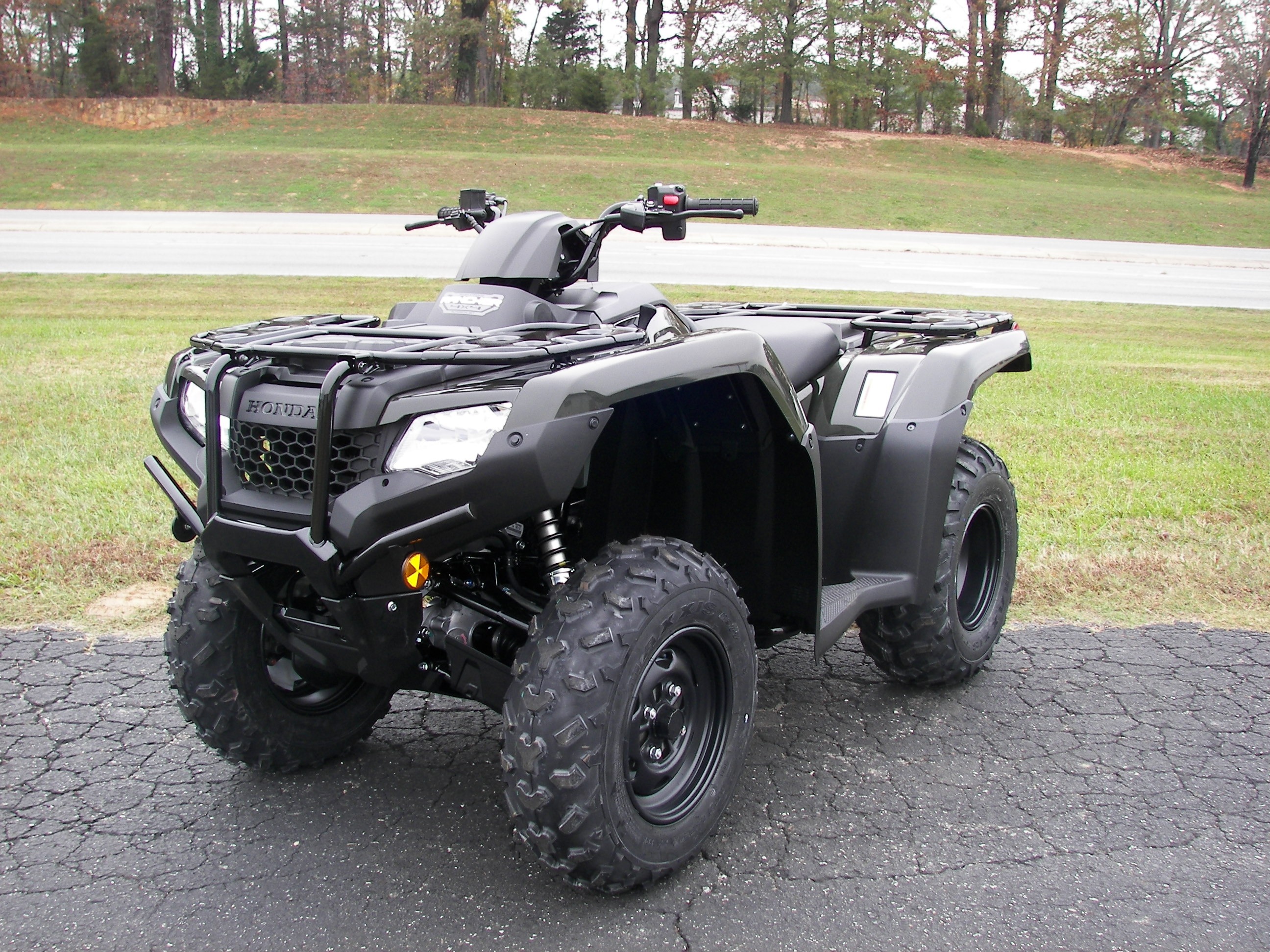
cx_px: 635
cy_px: 476
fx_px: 1321
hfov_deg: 51.4
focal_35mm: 36
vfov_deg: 39.7
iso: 50
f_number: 2.8
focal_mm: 6
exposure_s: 1/50
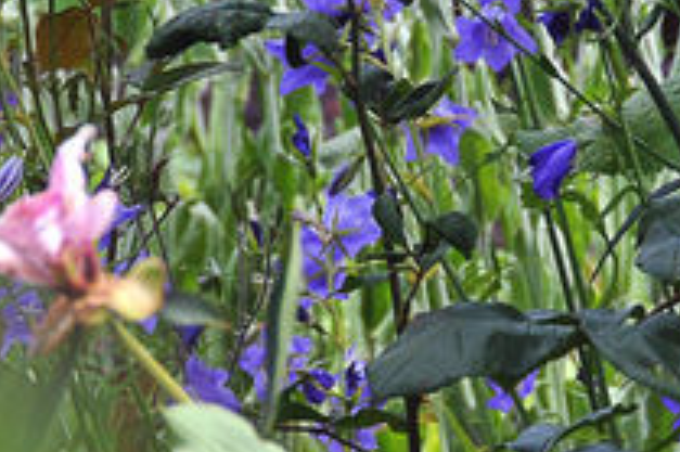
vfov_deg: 1.3
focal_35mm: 1096
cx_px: 914
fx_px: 20685
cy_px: -176
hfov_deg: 1.9
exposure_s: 1/160
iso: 200
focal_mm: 170
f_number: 8
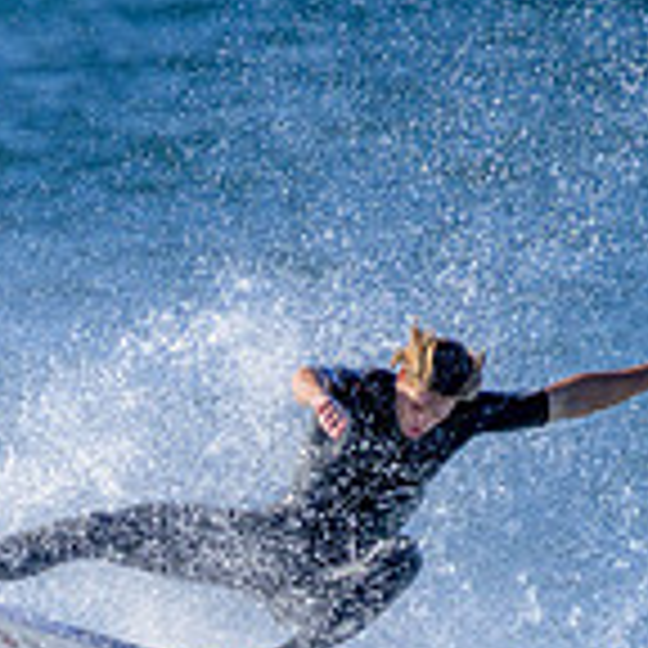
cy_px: 826
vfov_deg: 0.6
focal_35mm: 2731
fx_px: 57840
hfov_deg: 0.6
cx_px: -22
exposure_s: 1/2000
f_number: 11
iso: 900
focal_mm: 800
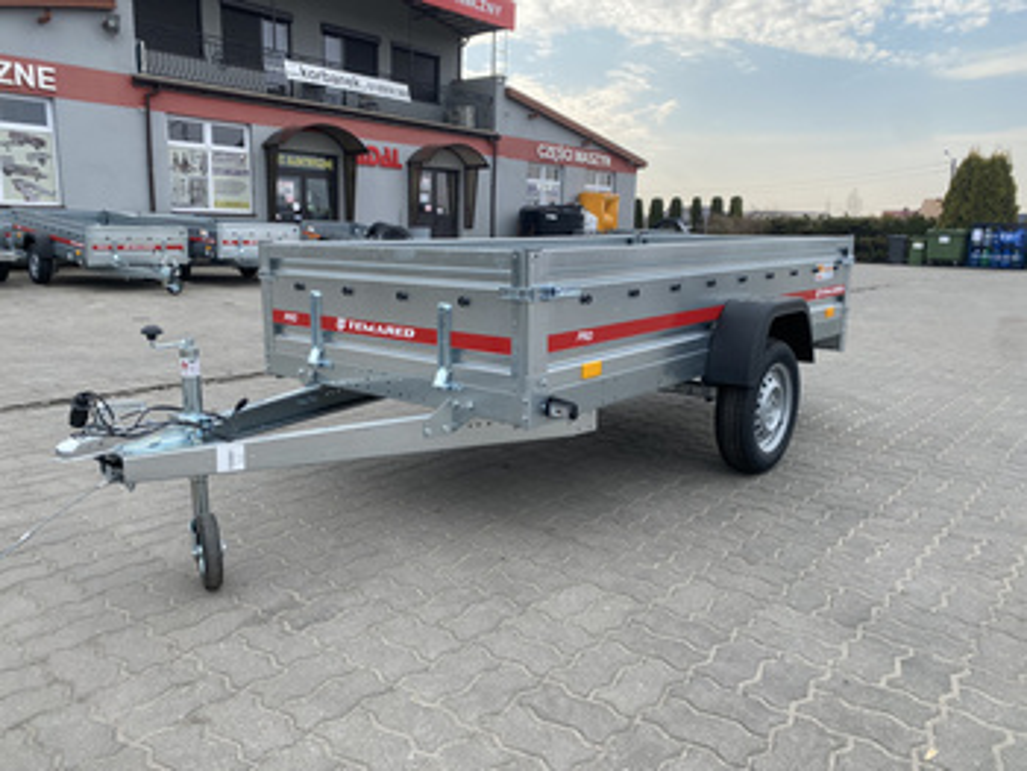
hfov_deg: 67.3
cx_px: 514
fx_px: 772
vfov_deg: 53.1
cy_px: 386
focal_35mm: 26
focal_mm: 4.25
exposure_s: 1/898
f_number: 1.8
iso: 32
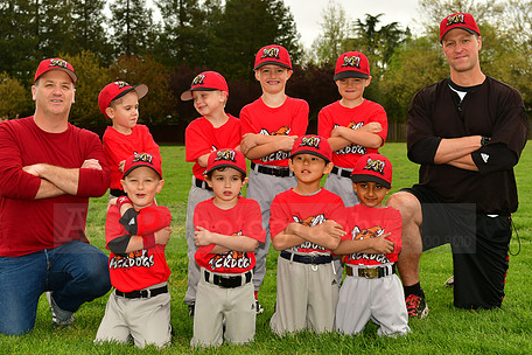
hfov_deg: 24.2
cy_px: 219
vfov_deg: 16.2
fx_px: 1241
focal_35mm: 84
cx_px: 250
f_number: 5
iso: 200
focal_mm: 44
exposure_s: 1/500
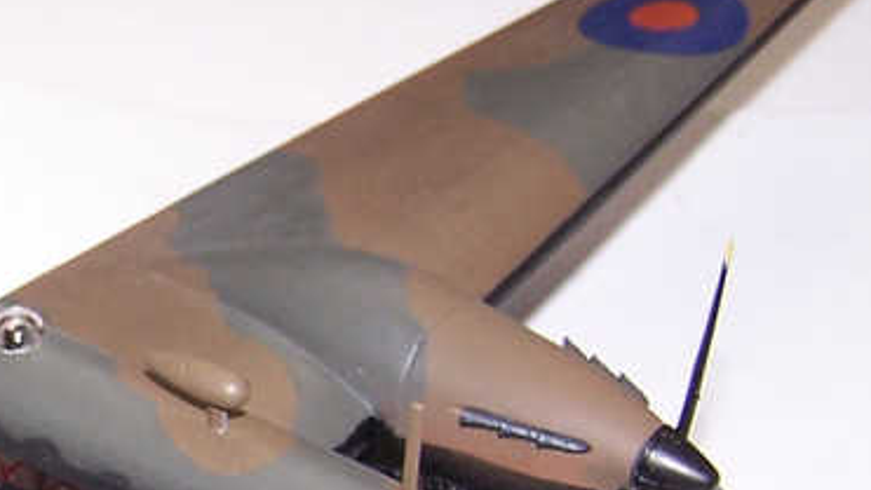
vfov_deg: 10.0
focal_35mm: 119
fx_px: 2749
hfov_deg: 17.1
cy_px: 626
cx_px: -208
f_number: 2.8
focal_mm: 6.3
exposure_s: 1/60
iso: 80
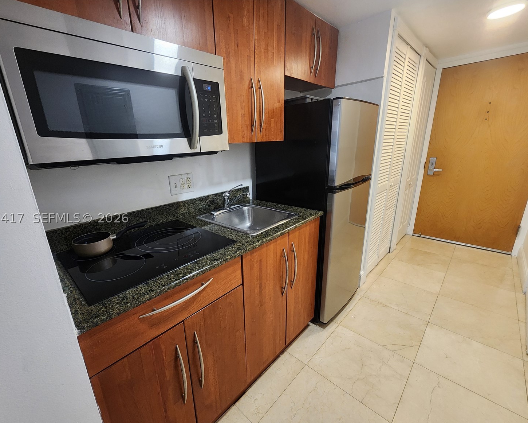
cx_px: 240
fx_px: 219
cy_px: 218
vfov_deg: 88.0
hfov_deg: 100.4
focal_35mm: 14
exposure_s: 1/60
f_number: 2.2
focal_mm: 2.2
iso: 400
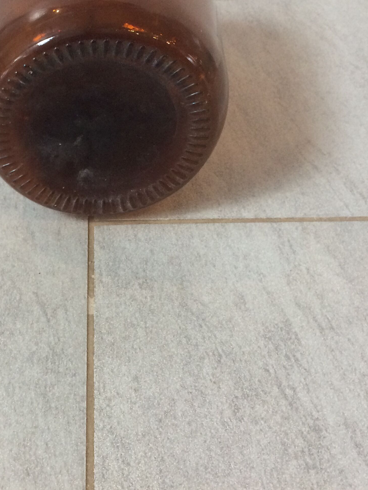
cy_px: 231
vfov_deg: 38.9
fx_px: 695
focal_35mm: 49
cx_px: 70
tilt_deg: -46.4
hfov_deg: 29.0
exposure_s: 1/33
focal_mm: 4.15
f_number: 2.2
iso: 160
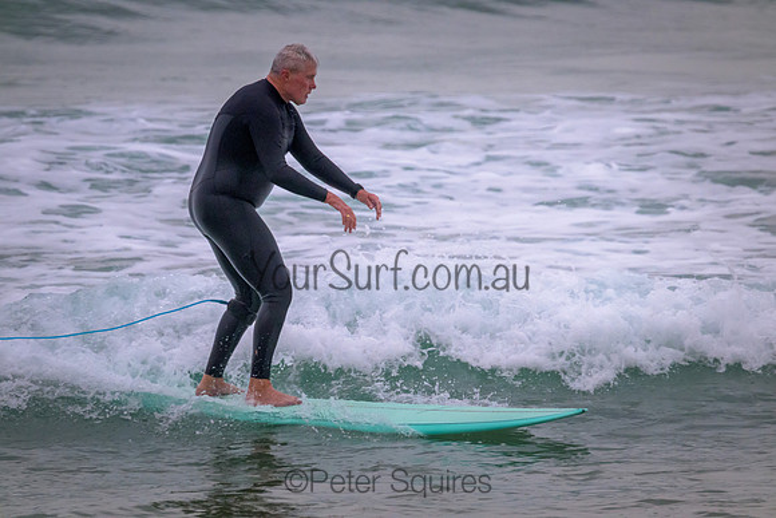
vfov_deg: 2.1
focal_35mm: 660
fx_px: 14229
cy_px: 259
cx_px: 388
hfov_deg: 3.1
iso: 4500
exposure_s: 1/800
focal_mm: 660
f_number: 11
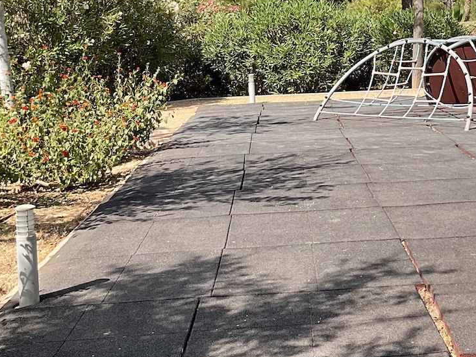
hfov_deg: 25.4
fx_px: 1045
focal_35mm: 76
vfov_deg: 19.2
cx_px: 351
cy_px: 65
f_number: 1.8
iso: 16
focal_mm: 3
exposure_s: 1/1195
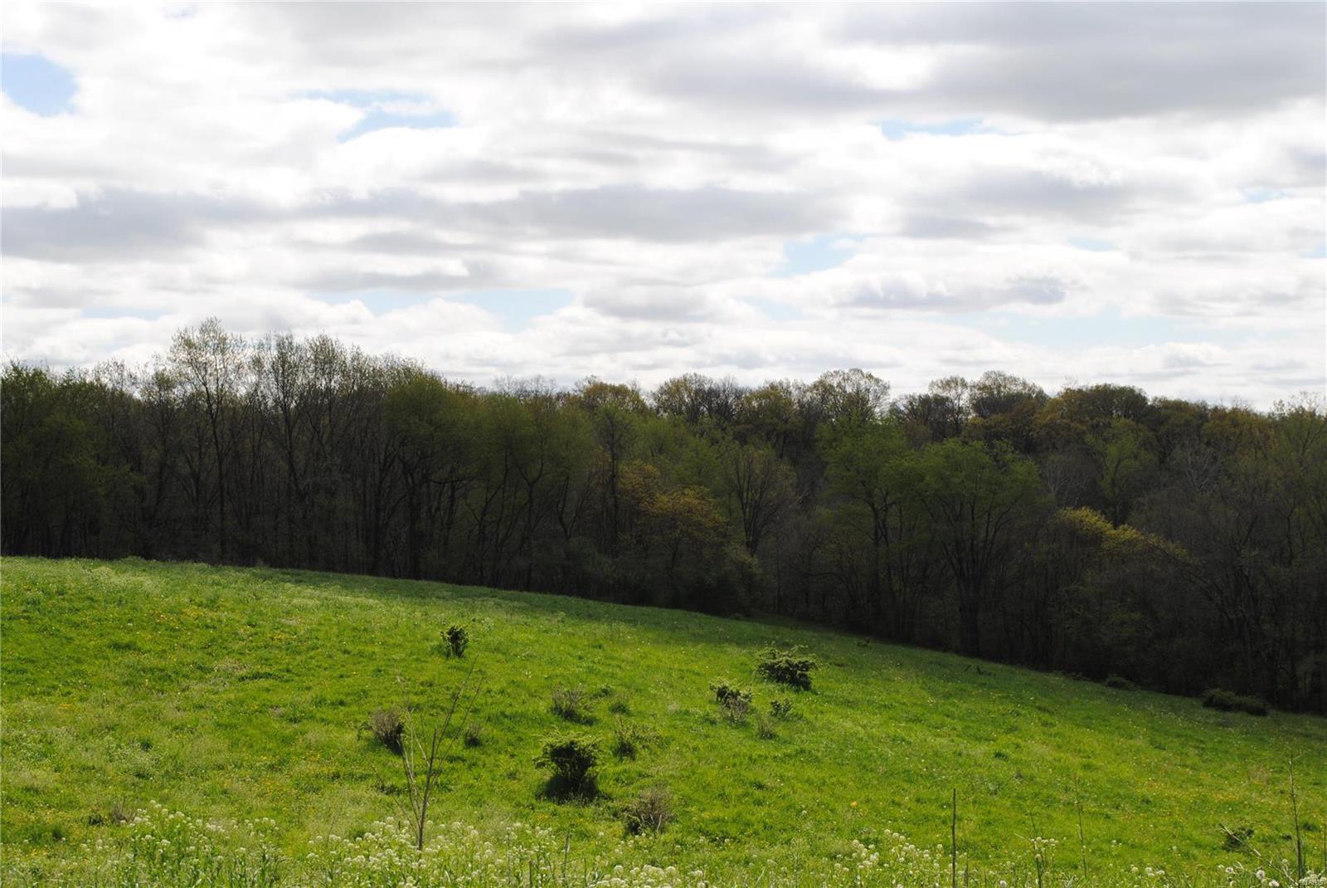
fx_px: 2214
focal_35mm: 60
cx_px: 664
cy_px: 444
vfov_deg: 22.7
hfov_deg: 33.4
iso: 100
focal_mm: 40
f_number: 9
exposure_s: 1/200
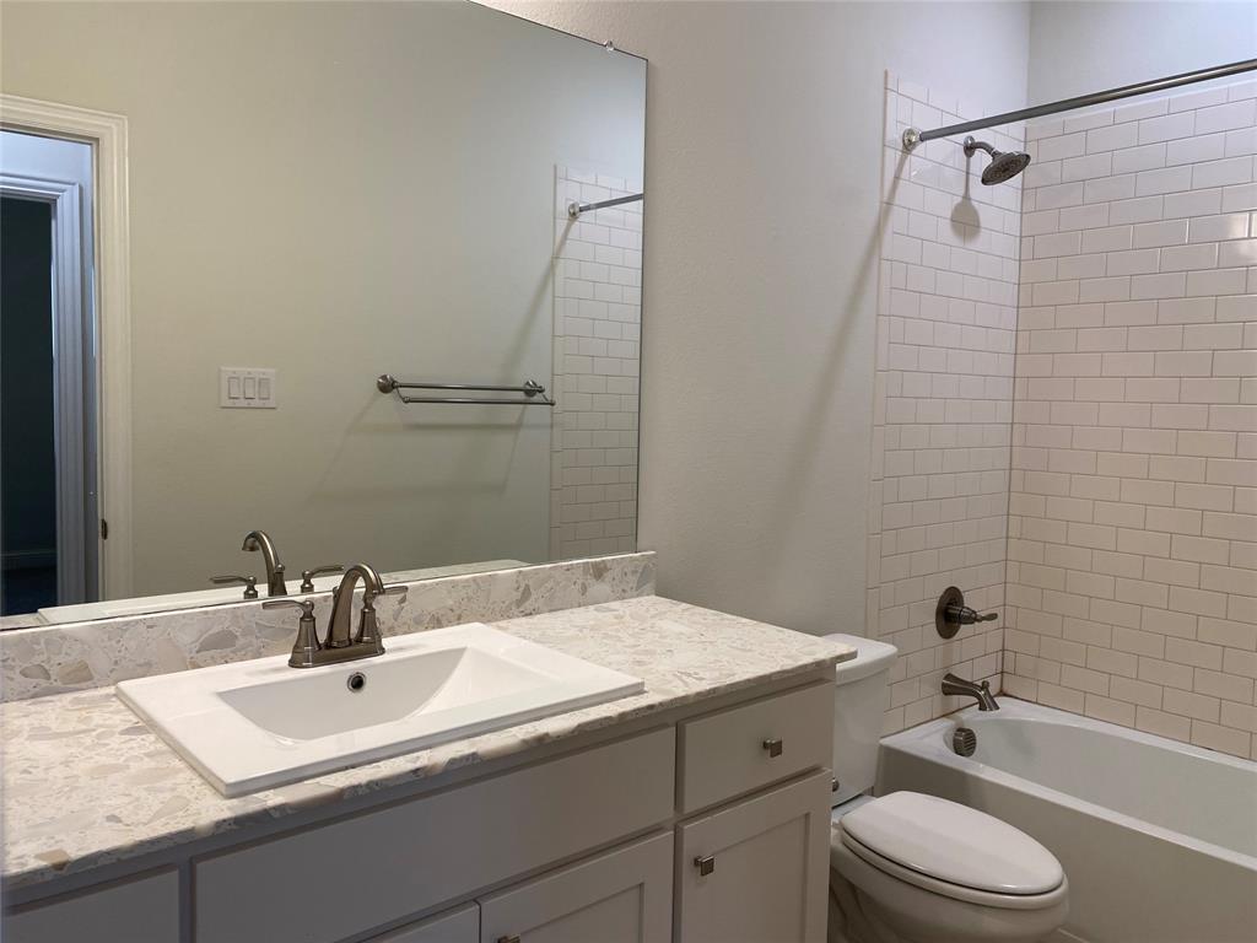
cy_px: 472
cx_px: 628
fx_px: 944
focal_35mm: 26
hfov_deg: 67.3
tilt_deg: -3.9
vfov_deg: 53.1
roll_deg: -1.2
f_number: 1.8
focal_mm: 4.25
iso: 80
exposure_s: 1/120
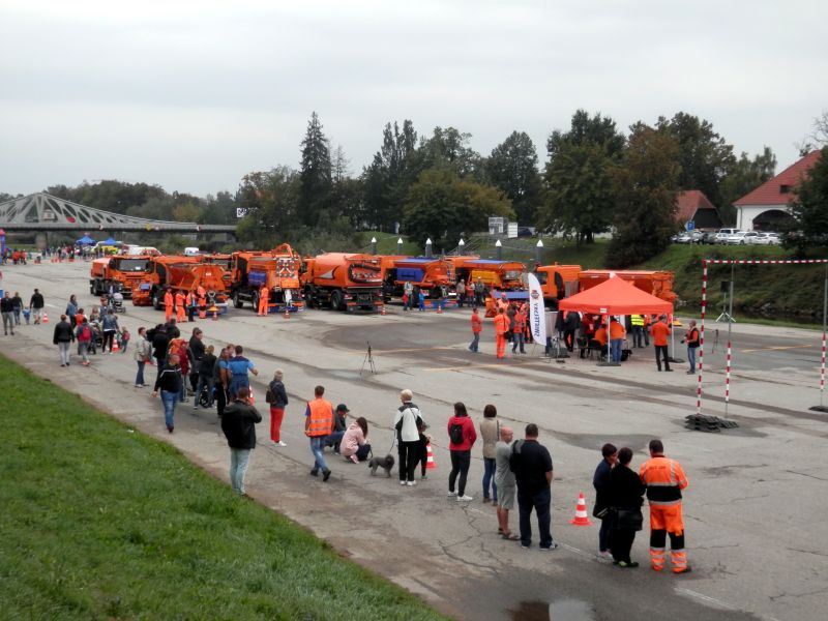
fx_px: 1076
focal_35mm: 45
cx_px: 414
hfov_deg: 42.1
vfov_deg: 32.2
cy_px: 310
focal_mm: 8
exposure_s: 1/200
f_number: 3.8
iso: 80
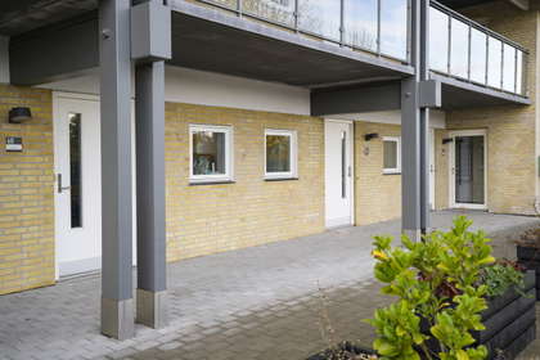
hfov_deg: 54.4
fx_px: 525
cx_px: 270
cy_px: 180
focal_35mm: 35
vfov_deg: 37.9
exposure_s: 1/200
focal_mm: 35
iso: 200
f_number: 4
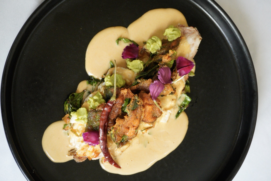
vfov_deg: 21.6
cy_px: 90
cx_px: 136
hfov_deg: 31.9
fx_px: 474
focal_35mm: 63
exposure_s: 1/80
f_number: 5.6
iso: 3200
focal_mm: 42
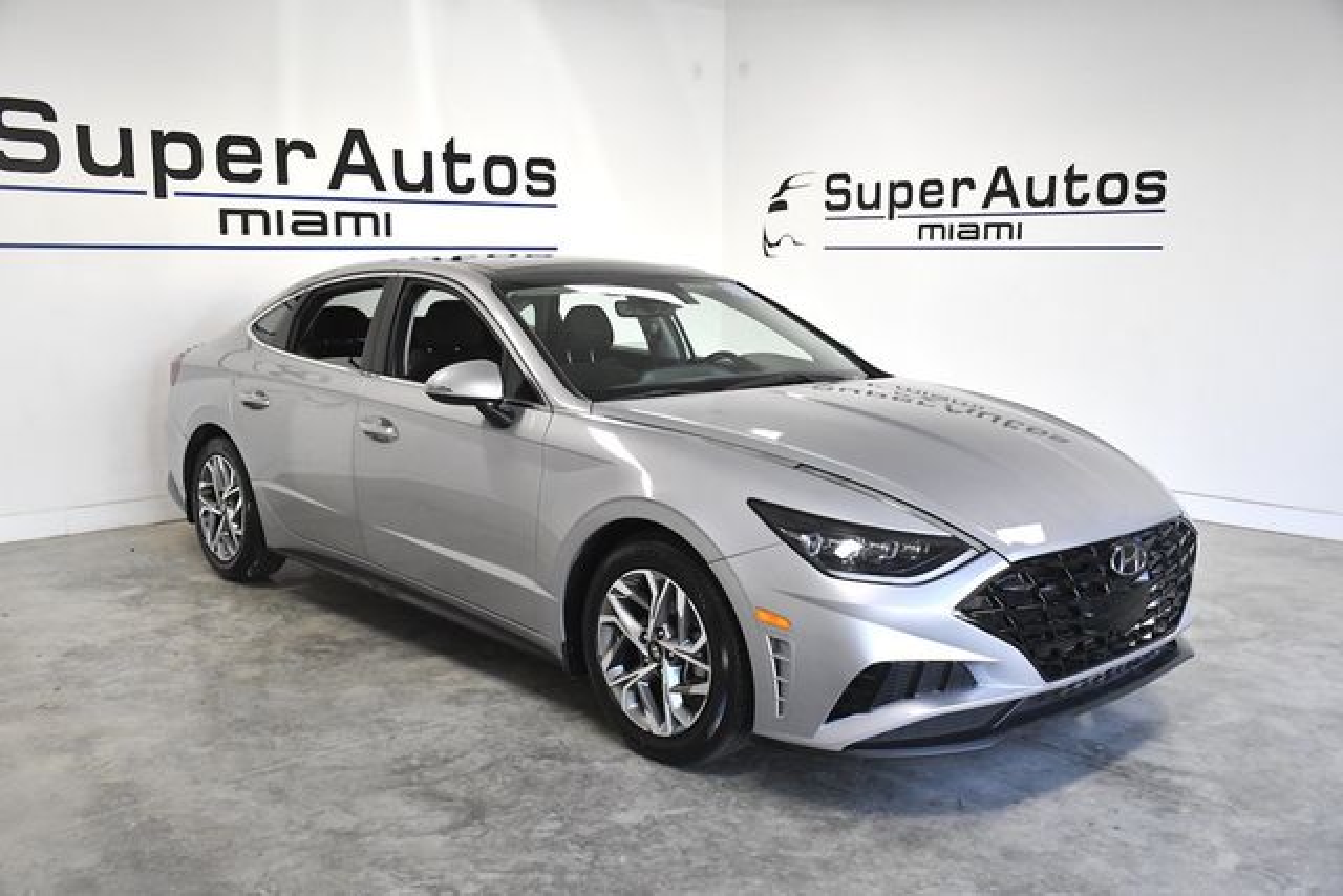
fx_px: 1269
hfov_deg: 55.8
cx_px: 672
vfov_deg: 38.9
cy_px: 448
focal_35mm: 34
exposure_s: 1/1600
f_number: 3.8
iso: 2500
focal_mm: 23
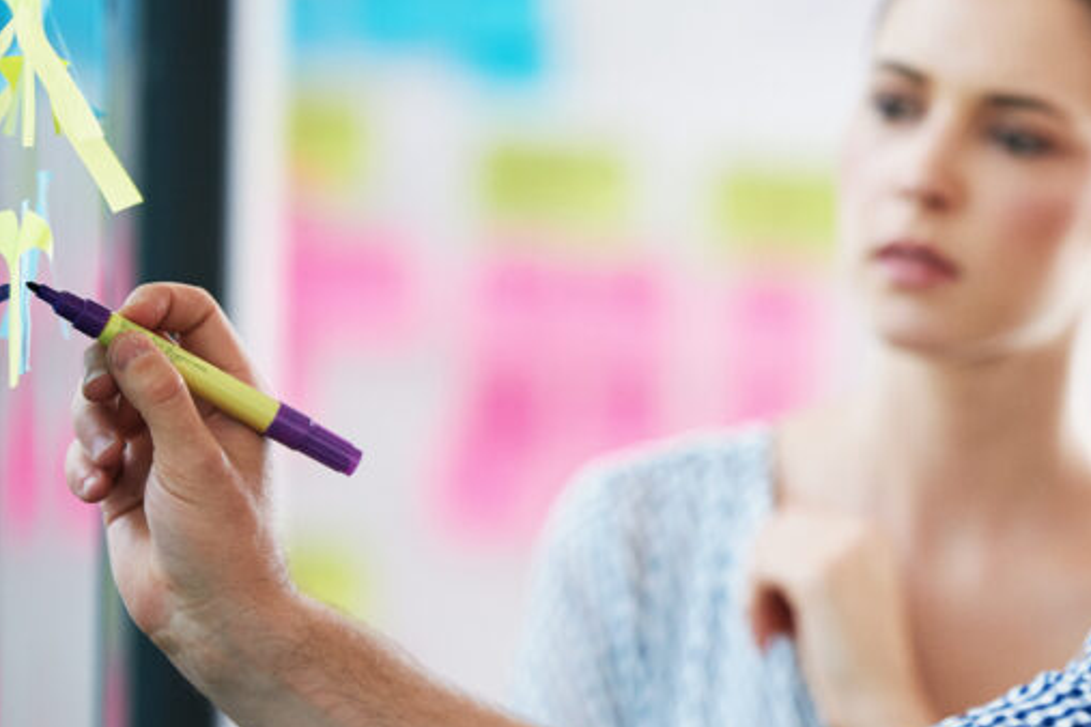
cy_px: 374
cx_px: 1057
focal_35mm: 426
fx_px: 12909
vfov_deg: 3.2
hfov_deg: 4.8
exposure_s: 1/160
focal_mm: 200
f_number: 2
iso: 500
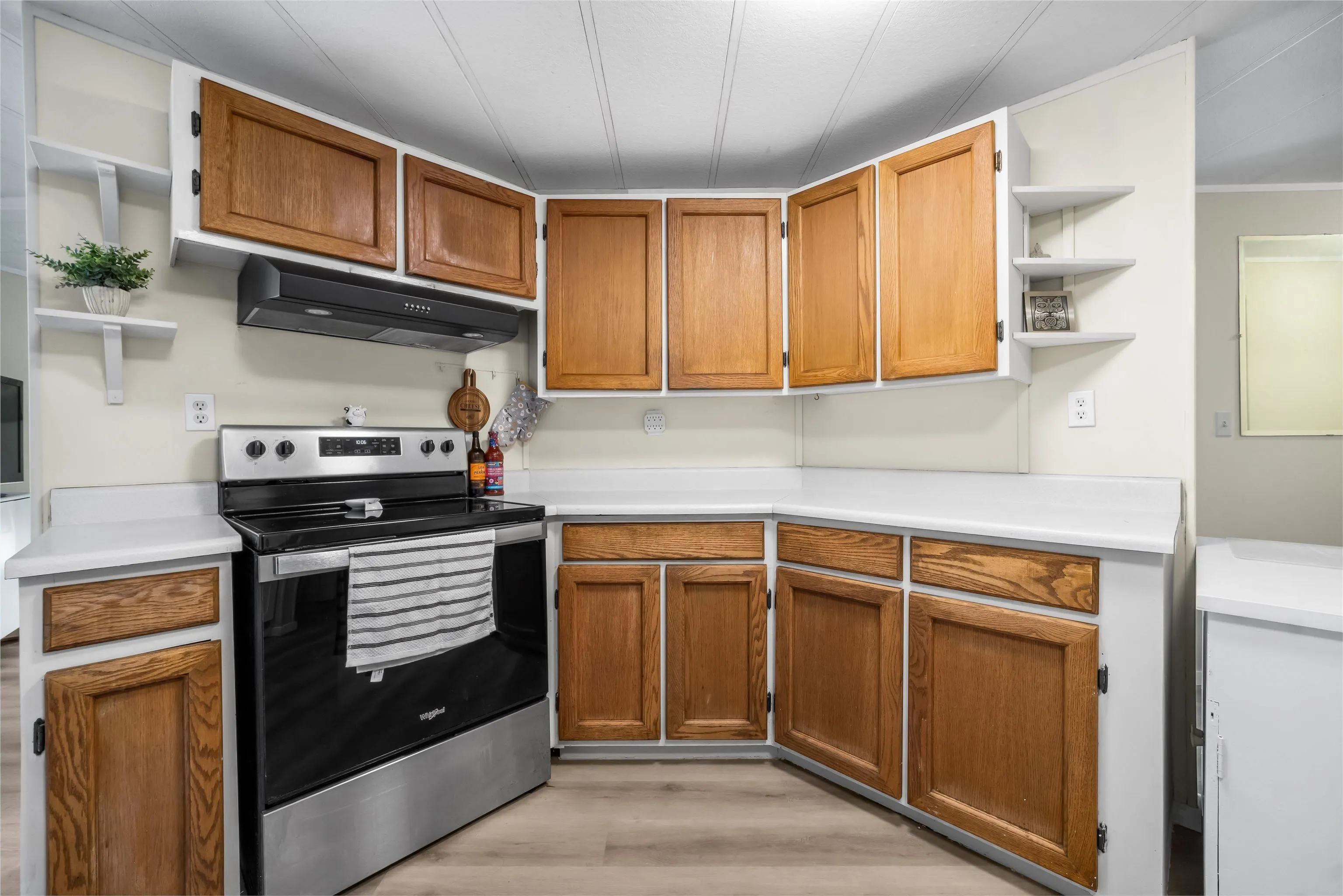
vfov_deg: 83.3
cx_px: 672
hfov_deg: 106.3
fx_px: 504
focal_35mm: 14
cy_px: 448
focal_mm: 9
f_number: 10
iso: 250
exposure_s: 1.6
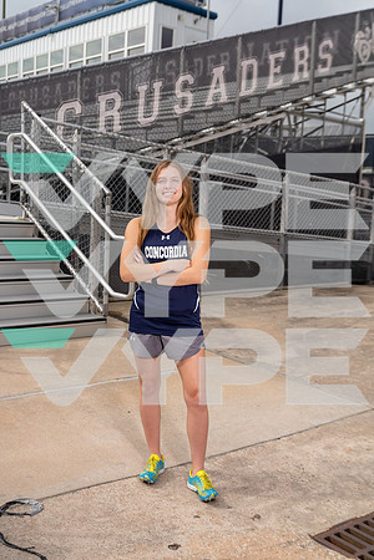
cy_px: 280
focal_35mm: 42
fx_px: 654
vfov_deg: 46.4
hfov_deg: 31.9
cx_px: 187
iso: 250
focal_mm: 42
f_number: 4
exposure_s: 1/1600
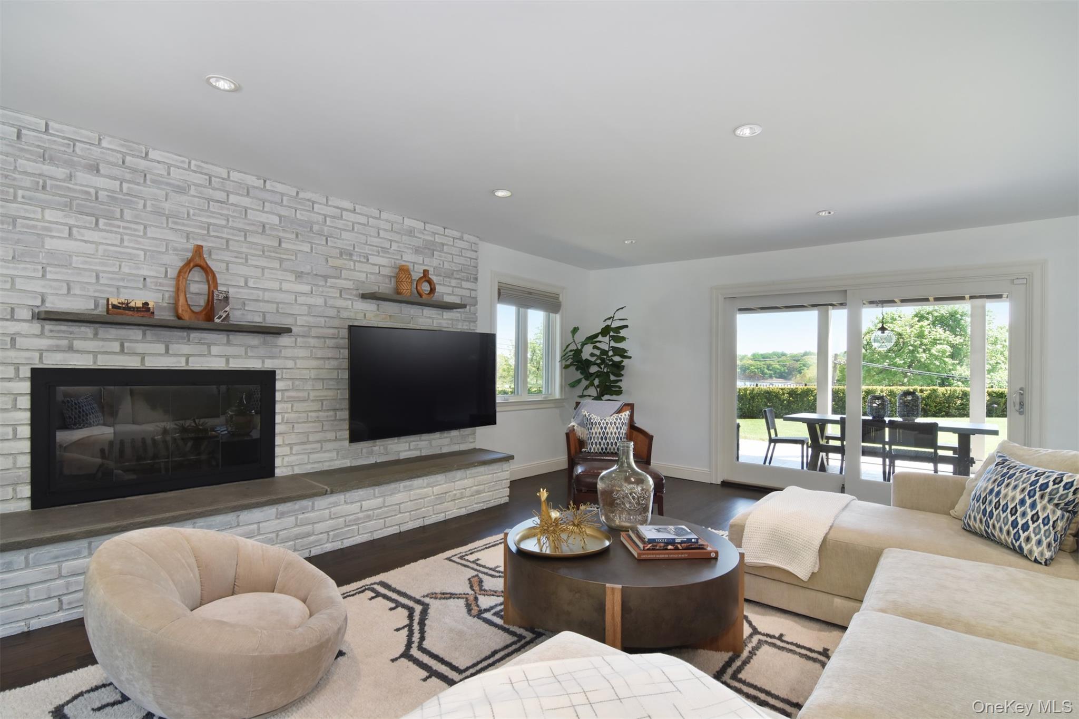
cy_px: 360
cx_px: 540
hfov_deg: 95.0
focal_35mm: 16
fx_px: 494
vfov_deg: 72.0
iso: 640
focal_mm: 11
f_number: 13
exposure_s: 1/60
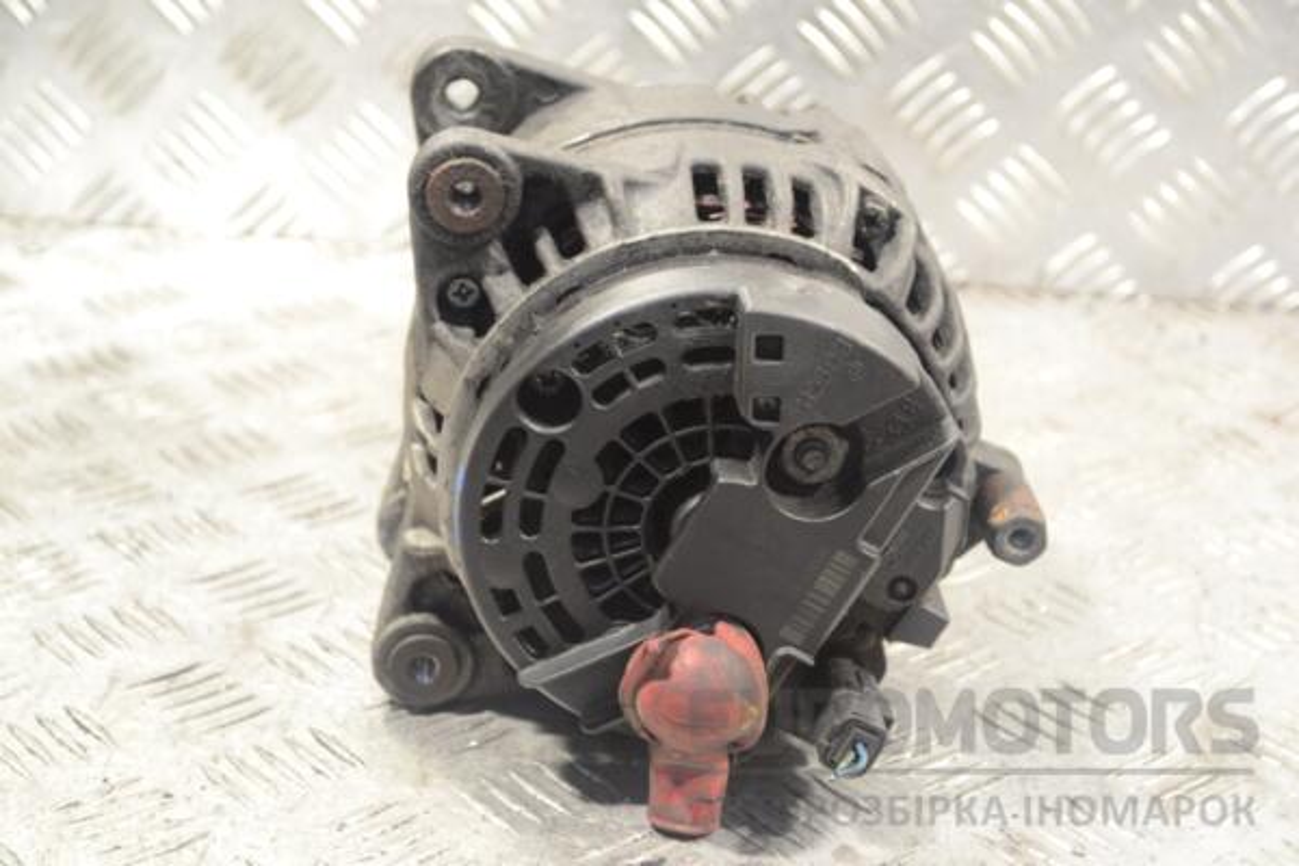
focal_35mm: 72
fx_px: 2598
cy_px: 433
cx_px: 650
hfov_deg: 28.1
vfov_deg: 18.9
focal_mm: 48
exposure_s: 1/30
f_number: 5.3
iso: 800
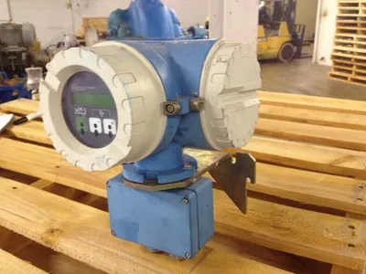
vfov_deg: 40.7
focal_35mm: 35
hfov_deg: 52.6
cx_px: 183
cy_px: 137
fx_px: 370
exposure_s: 1/20
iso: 160
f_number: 2.4
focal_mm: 4.28
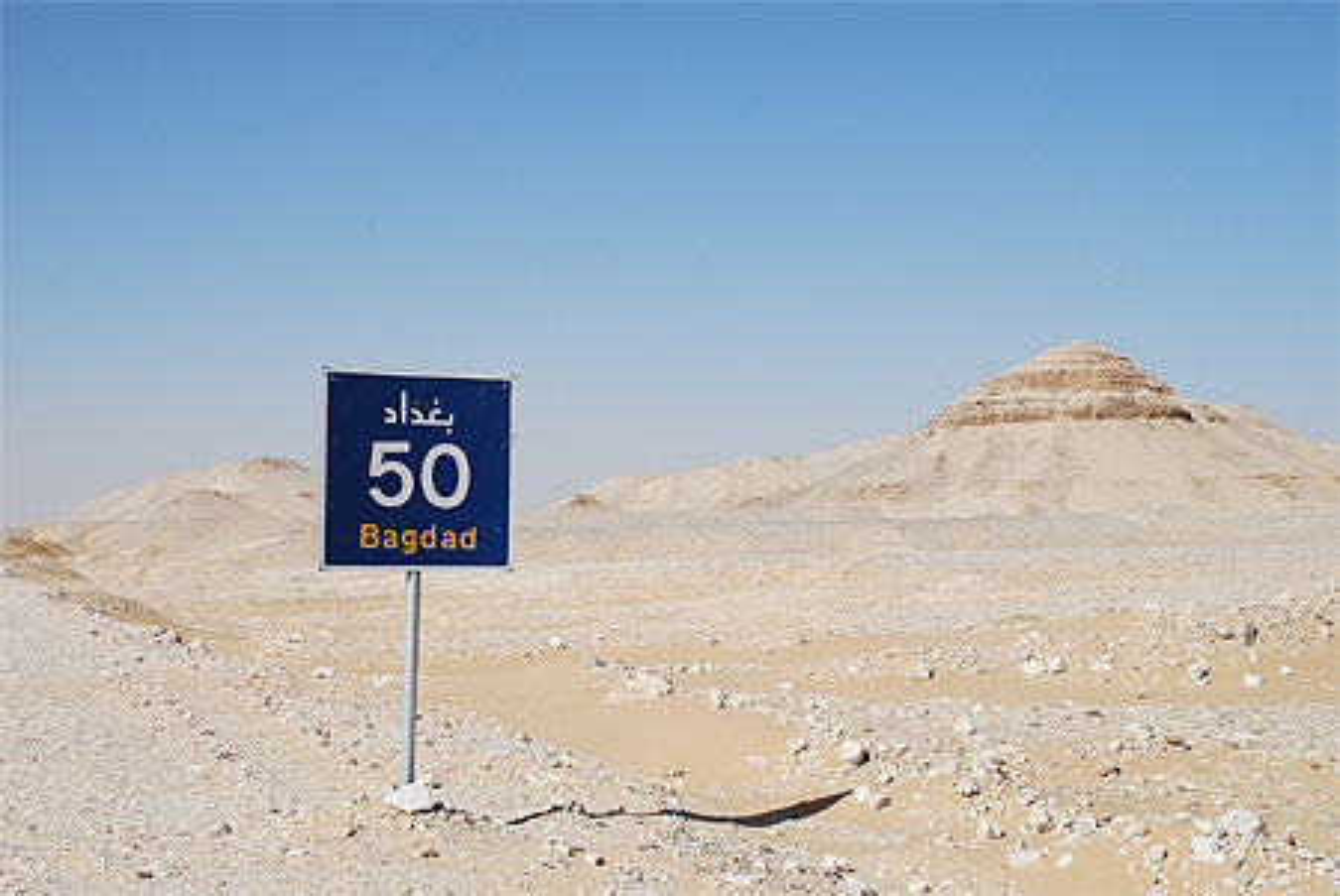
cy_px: 448
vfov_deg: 22.7
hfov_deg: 33.4
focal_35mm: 60
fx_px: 2235
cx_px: 670
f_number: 11
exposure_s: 1/400
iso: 200
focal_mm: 40
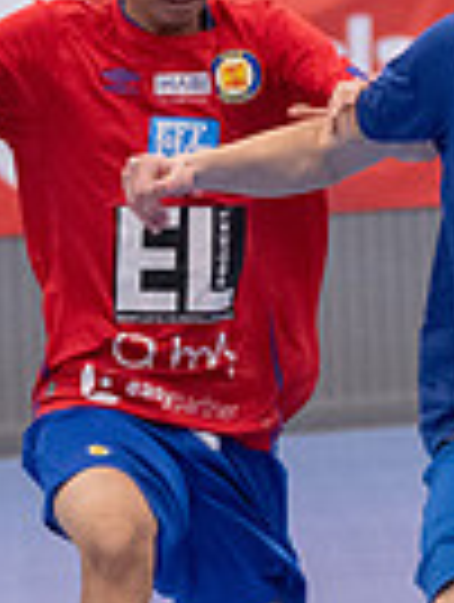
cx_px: 566
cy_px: 515
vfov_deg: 3.7
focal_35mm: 536
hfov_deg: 2.8
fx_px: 9343
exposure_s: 1/640
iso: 4000
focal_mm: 86
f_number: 3.2
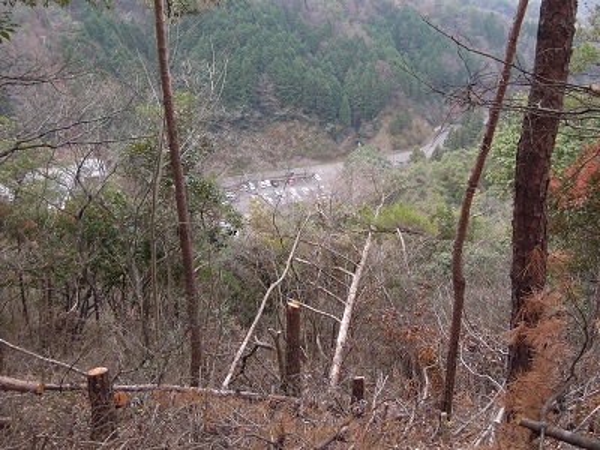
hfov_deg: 58.4
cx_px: 300
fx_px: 537
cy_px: 225
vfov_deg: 45.4
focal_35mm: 31
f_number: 3
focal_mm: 5.5
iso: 160
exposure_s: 1/100
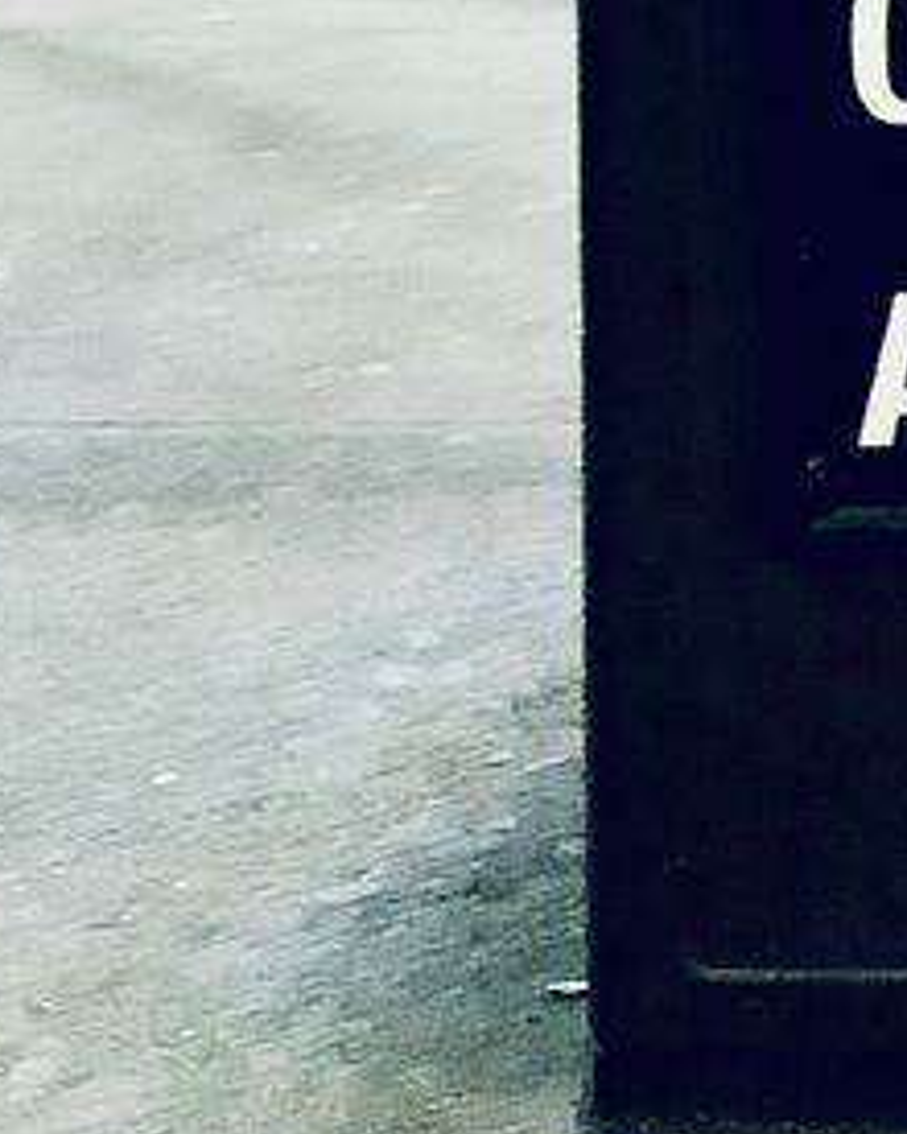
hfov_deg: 13.3
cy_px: -318
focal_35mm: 110
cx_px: 1286
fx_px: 3691
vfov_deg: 16.5
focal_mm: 3.3
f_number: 2.4
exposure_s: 1/30
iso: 640
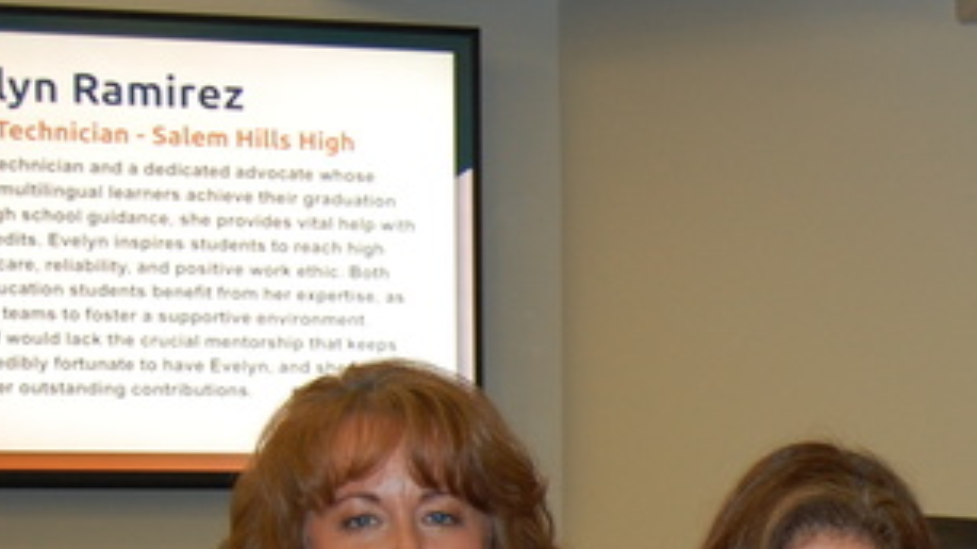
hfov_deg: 21.0
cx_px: 1181
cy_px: 747
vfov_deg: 12.4
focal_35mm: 94
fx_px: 2444
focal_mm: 23
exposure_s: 1/60
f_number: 3.8
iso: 400
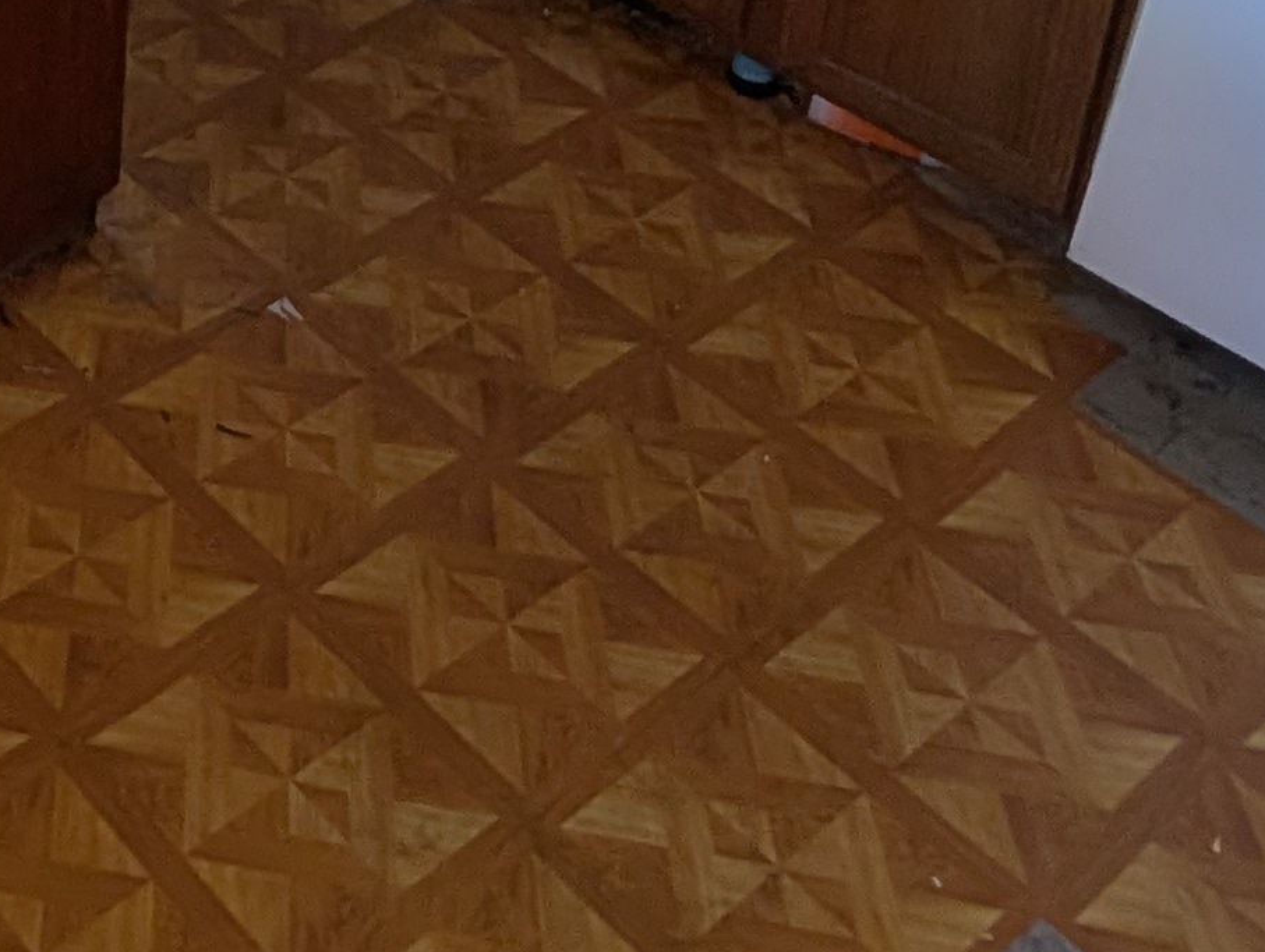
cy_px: -495
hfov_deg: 30.7
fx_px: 1976
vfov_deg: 22.2
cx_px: -206
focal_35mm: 54
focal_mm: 2.02
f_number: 1.7
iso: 88
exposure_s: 1/36.8
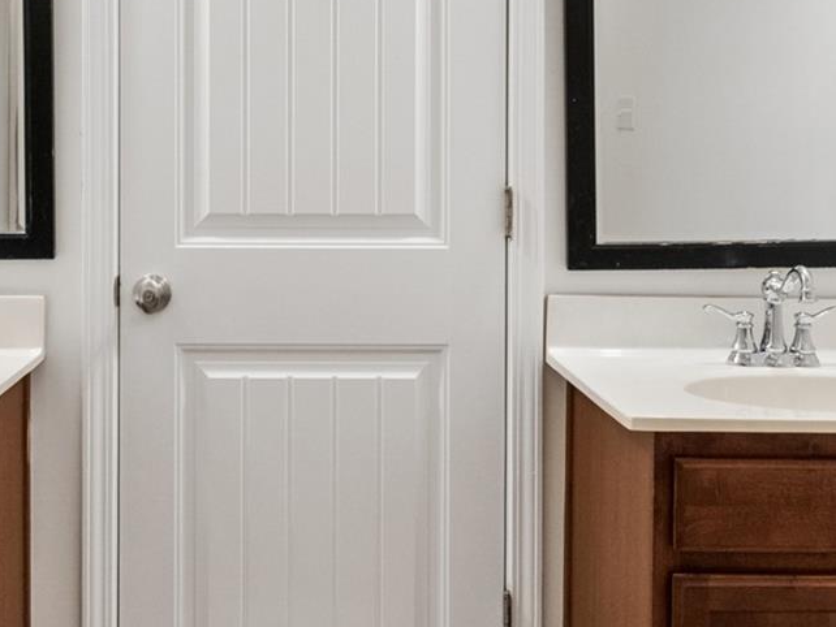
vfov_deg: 31.3
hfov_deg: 40.9
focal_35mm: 46
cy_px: 204
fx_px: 1111
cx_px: 309
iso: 640
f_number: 7.1
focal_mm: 10
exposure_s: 1/30
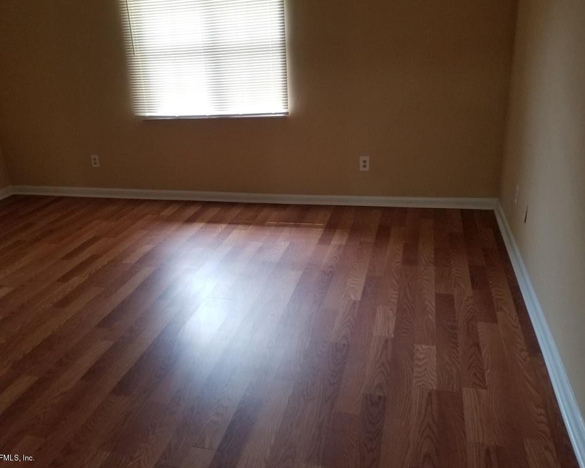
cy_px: 233
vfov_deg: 51.5
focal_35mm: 28
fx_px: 485
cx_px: 282
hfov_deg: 62.2
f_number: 1.7
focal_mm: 4.25
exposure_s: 1/60
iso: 160
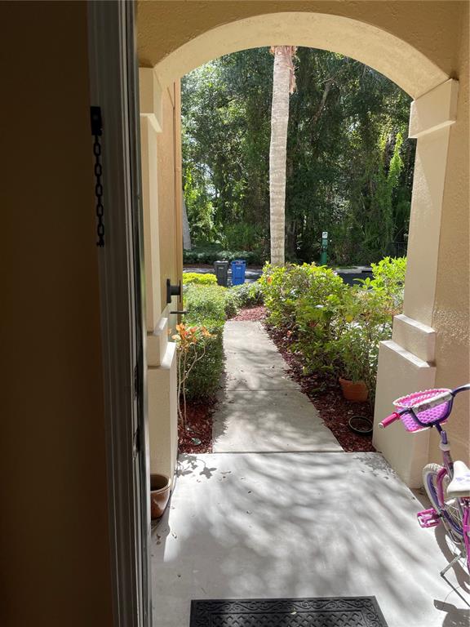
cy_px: 314
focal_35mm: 26
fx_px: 471
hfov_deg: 53.1
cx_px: 235
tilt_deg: -11.4
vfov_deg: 67.3
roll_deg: +0.0
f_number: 1.6
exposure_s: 1/861
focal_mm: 4.2
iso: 32
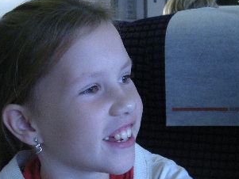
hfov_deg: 21.1
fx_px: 642
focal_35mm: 93
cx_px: 121
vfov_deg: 15.8
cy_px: 138
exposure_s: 1/60
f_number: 2.8
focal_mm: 5.7
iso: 233
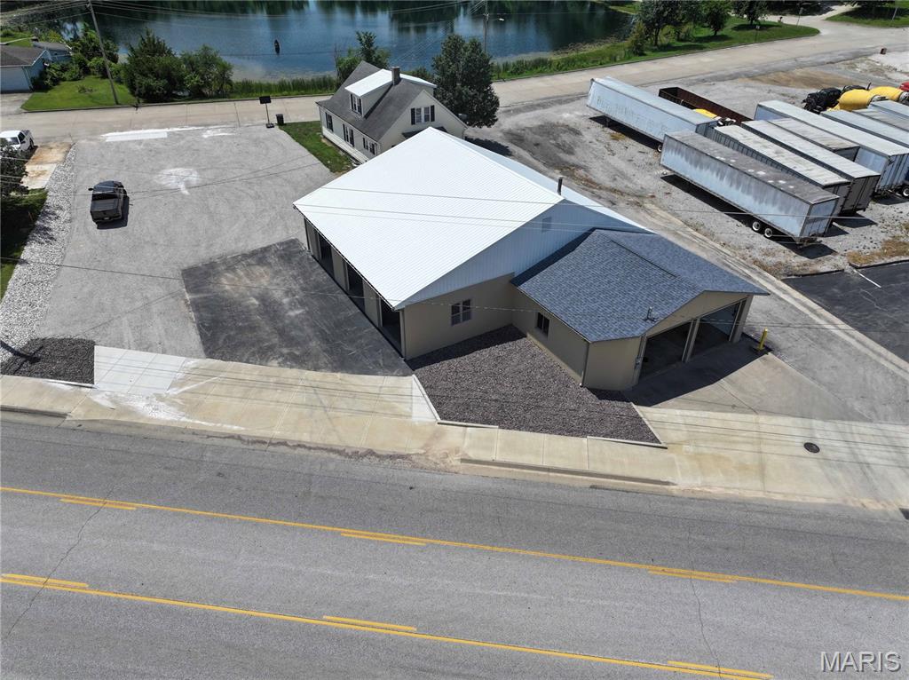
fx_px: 630
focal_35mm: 24
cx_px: 454
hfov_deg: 71.6
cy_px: 340
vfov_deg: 56.7
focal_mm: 12.29
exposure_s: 1/4000
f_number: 2.8
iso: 140
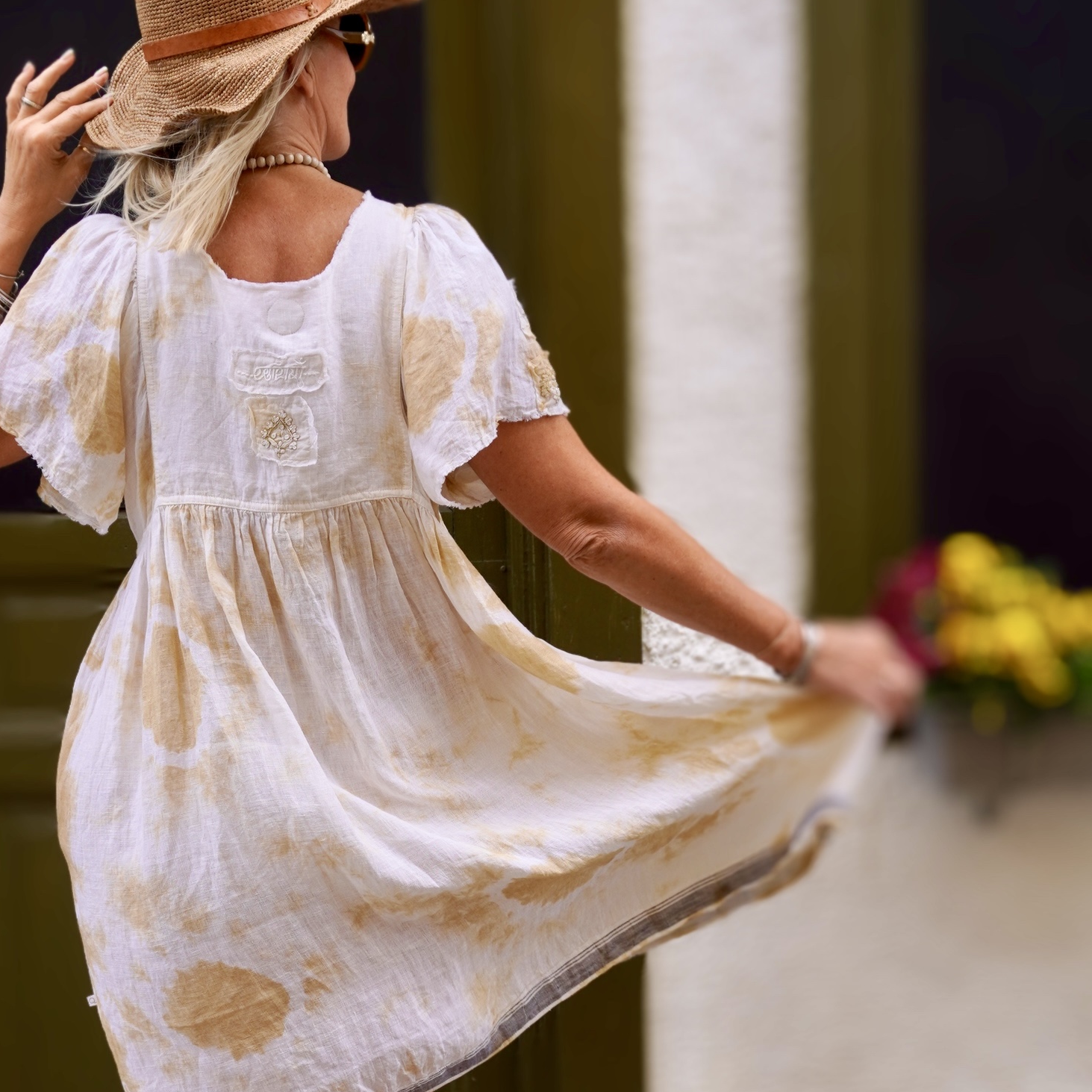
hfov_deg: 29.5
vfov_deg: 29.1
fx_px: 2070
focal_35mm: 58
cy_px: 818
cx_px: 504
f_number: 5
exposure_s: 1/320
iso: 100
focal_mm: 26
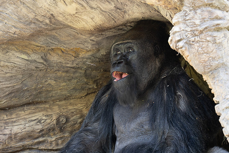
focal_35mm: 400
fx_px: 2545
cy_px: 76
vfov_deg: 3.4
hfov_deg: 5.2
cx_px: 114
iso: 800
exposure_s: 1/13
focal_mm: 400
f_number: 8
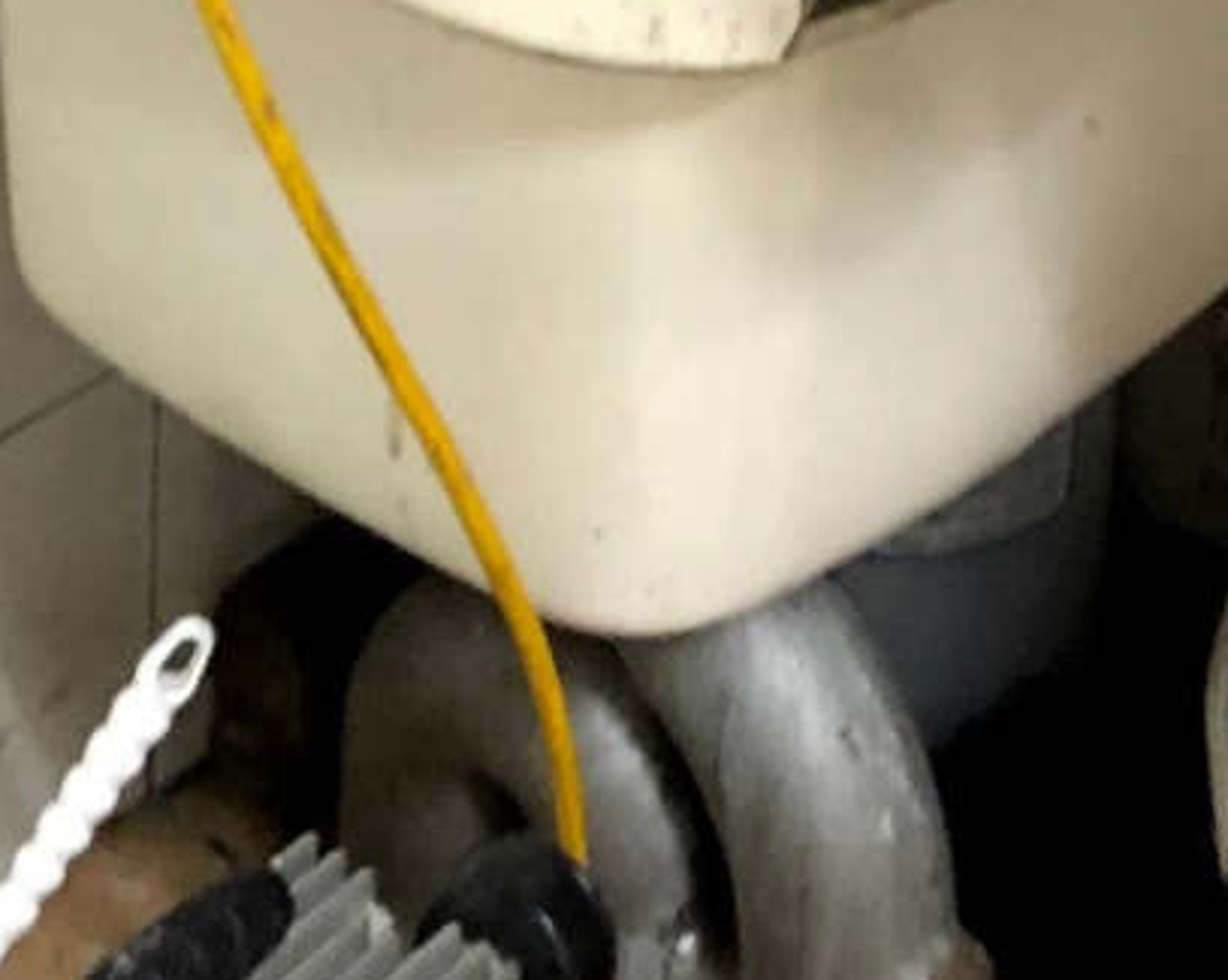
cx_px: 1035
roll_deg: -4.7
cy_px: -1076
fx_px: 4685
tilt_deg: -18.3
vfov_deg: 10.8
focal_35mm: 129
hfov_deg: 14.8
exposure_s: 1/15
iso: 64
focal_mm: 3.99
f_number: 1.8
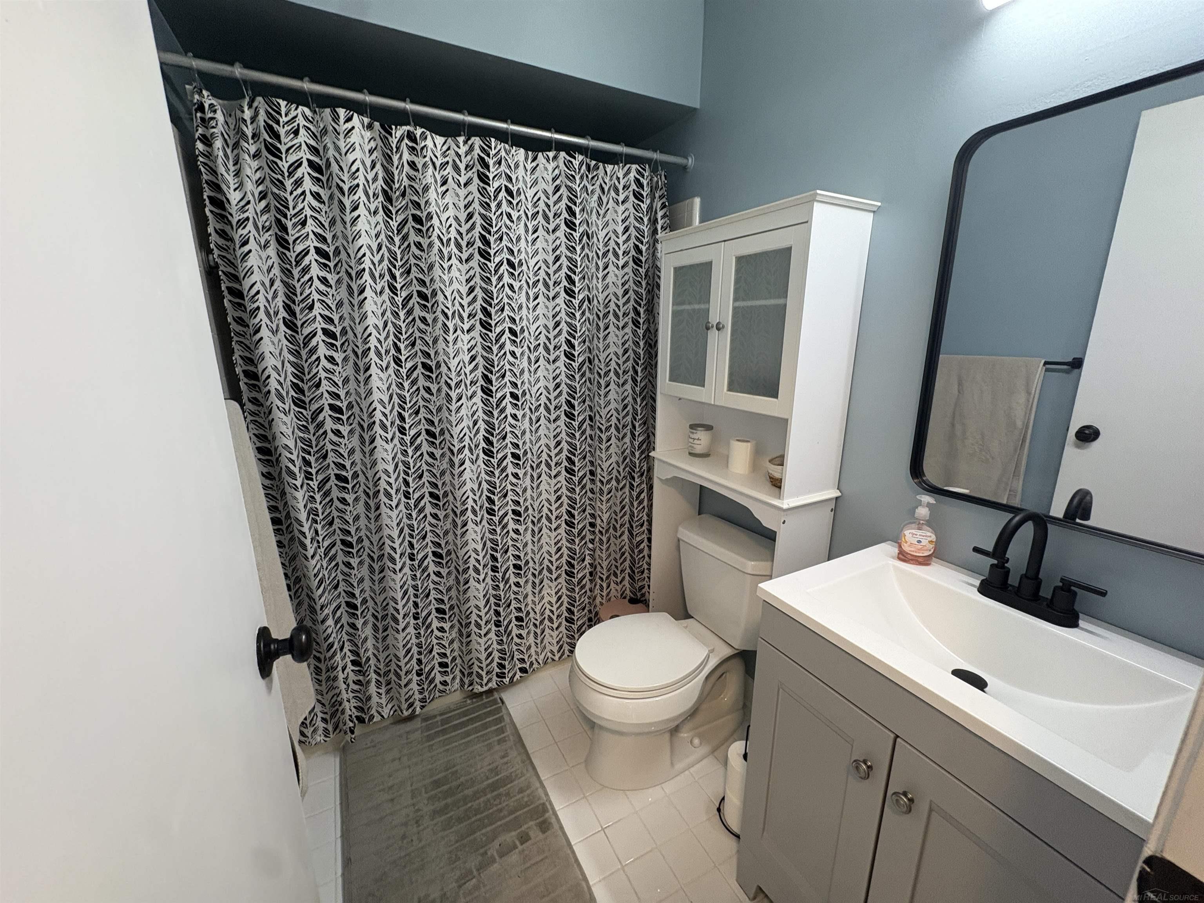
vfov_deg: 85.7
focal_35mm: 14
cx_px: 602
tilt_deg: -13.5
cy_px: 452
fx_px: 487
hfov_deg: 102.1
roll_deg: +1.0
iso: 200
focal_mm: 2.22
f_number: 2.2
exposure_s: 1/60
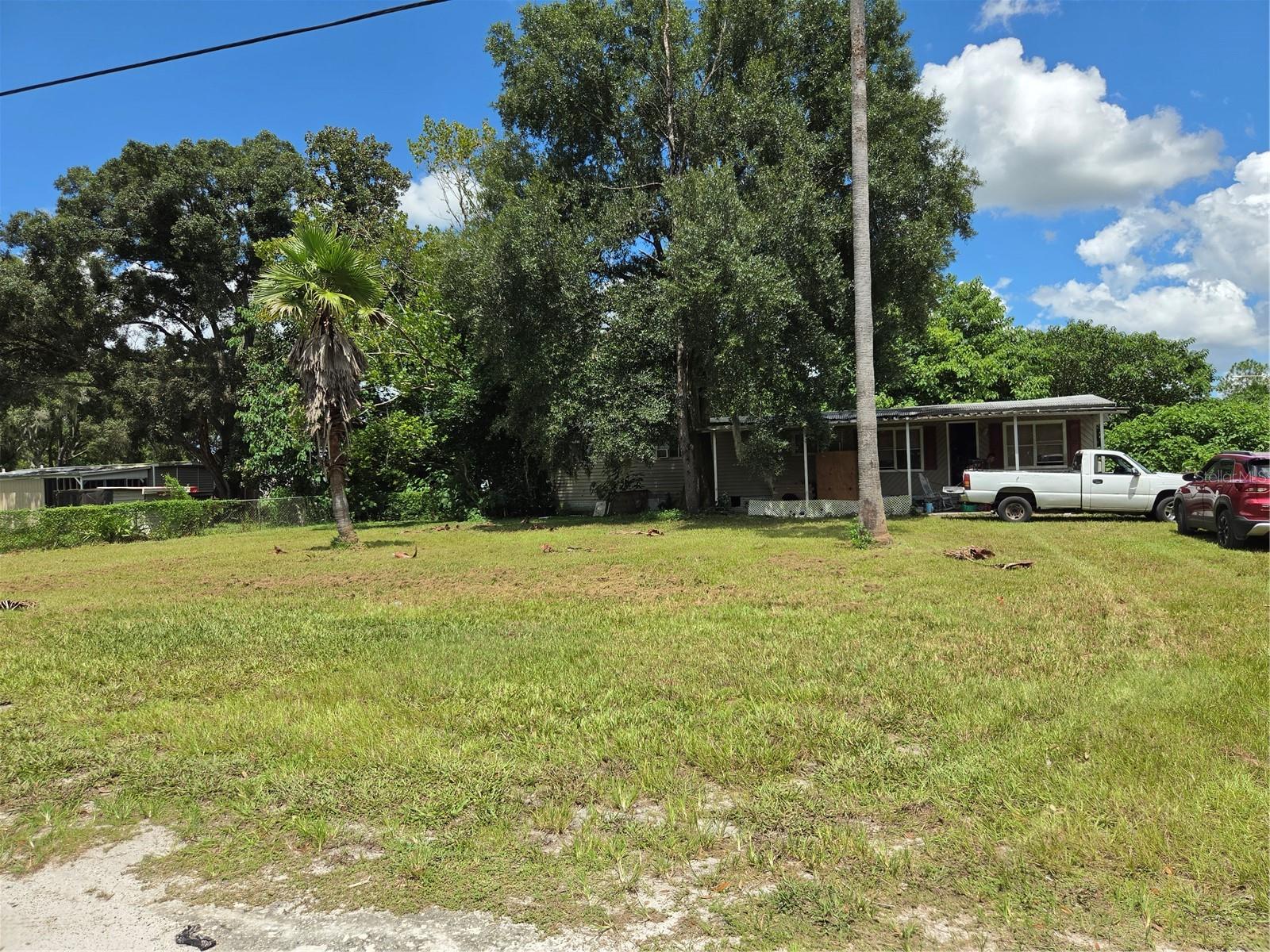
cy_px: 476
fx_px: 844
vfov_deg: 58.9
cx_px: 635
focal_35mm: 23
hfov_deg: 73.9
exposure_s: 1/4661
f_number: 1.8
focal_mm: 5.4
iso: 80
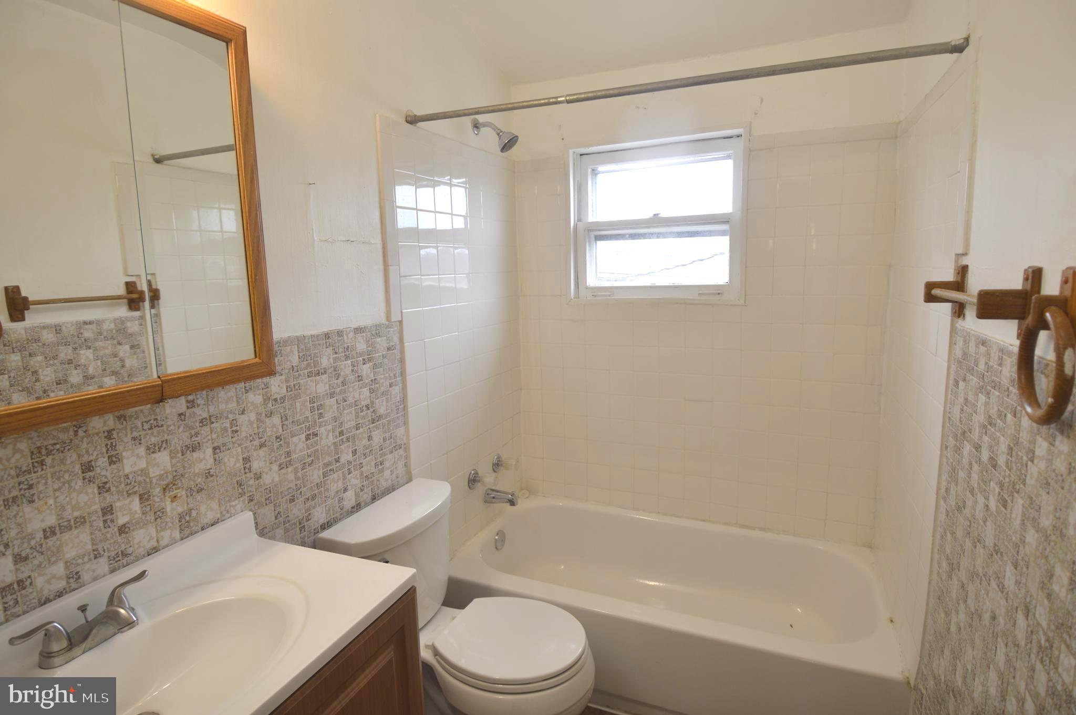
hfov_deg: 90.1
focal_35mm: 18
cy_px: 358
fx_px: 537
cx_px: 538
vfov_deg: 67.3
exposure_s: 1/60
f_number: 4
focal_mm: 12
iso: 180
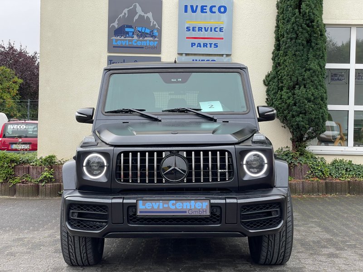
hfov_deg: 36.8
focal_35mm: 52
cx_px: 182
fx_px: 545
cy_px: 136
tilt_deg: +0.0
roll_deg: -1.0
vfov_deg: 28.0
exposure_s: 1/168
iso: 25
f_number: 2
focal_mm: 6
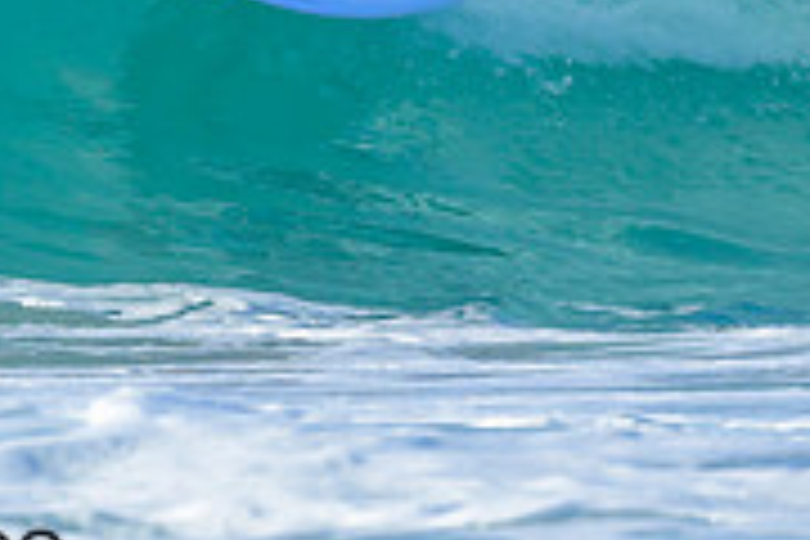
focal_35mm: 3531
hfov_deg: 0.6
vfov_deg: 0.4
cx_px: 74
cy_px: -96
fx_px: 79441
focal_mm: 800
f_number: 6.3
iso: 320
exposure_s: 1/2000
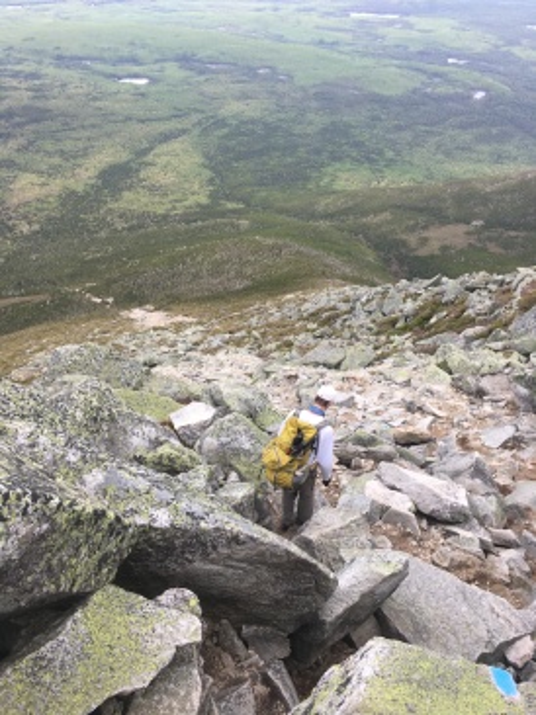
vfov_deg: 61.7
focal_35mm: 29
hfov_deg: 48.2
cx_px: 268
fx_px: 599
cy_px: 358
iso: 25
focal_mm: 4.15
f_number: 2.2
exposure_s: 1/213
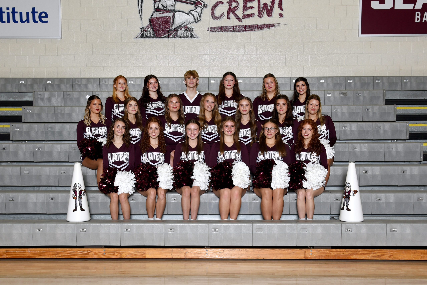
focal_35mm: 35
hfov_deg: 54.4
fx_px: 415
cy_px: 142
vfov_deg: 37.9
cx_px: 214
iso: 400
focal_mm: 35
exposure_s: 1/125
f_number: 8
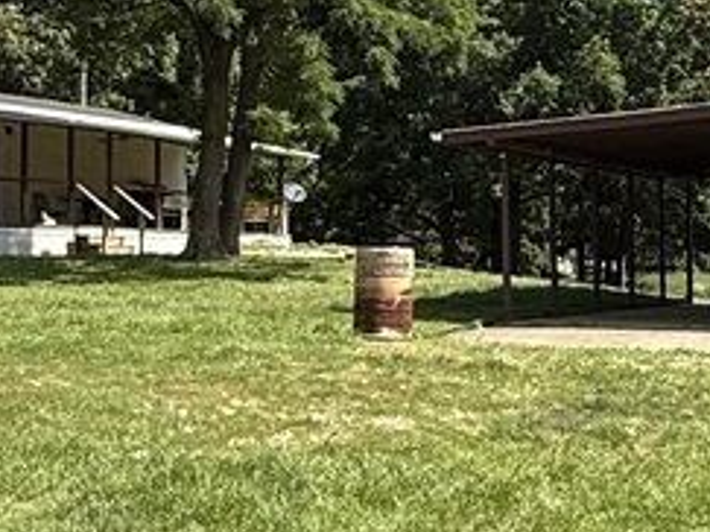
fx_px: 1702
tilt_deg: +2.3
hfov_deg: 23.4
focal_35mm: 83
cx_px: 508
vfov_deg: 17.7
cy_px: 216
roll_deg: -0.6
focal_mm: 2.22
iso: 50
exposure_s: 1/1339
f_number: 2.2
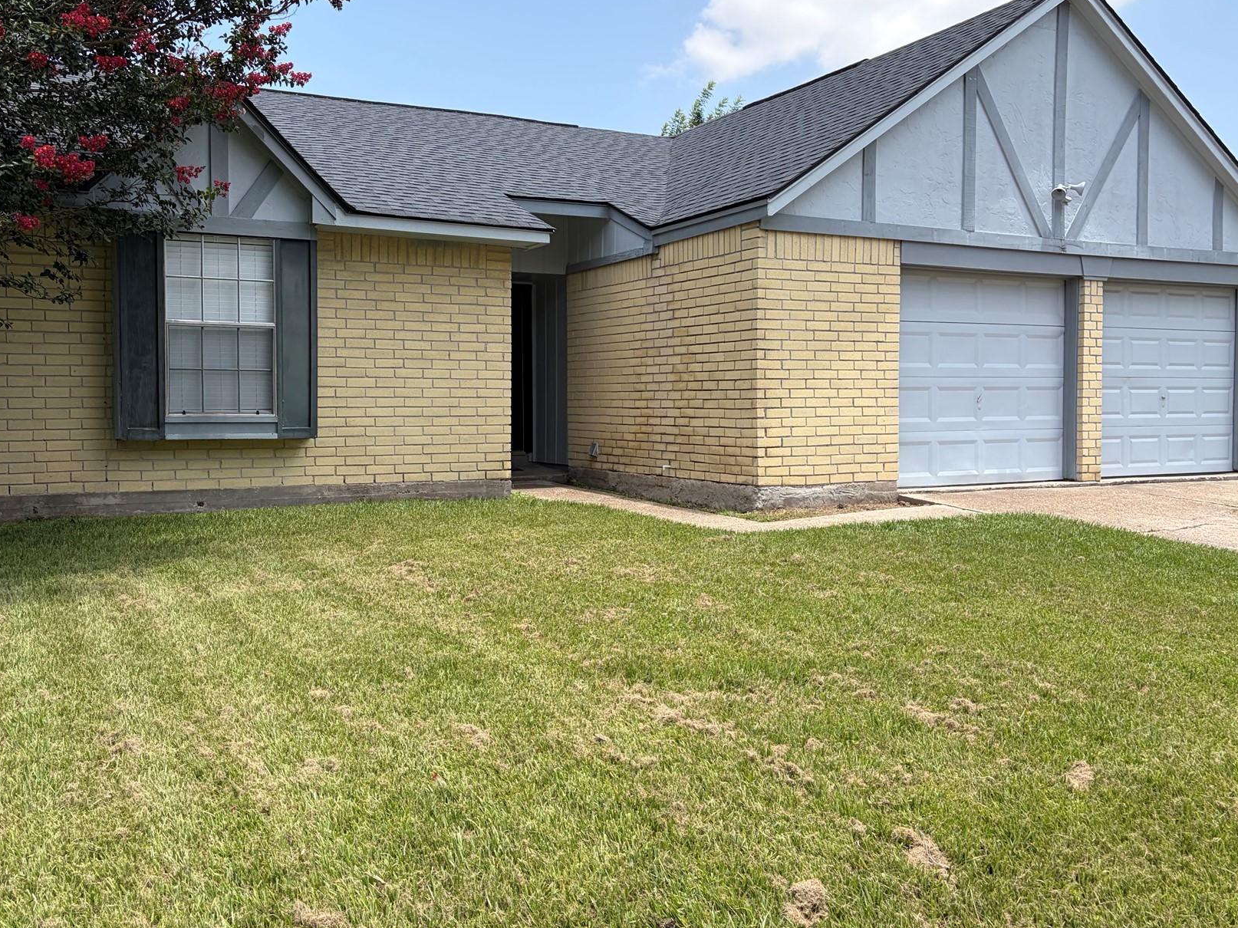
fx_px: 1180
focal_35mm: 33
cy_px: 446
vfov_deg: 42.9
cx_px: 593
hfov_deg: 55.3
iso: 64
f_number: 1.6
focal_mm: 5.96
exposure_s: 1/2208
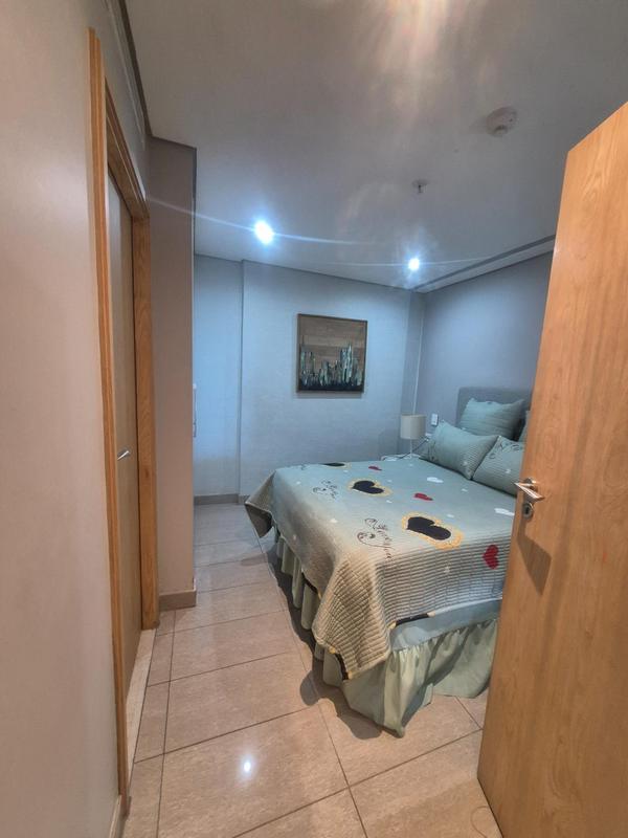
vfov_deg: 106.2
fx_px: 314
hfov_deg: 89.9
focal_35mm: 13
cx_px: 314
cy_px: 419
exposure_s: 1/50
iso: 640
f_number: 2.2
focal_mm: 1.74
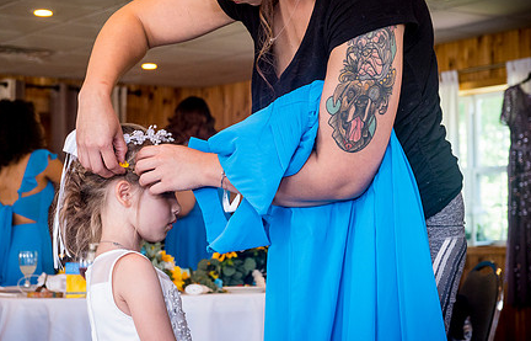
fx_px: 1210
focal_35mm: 83
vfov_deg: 16.0
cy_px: 140
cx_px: 252
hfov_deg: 24.7
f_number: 5.6
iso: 1000
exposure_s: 1/80
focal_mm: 54
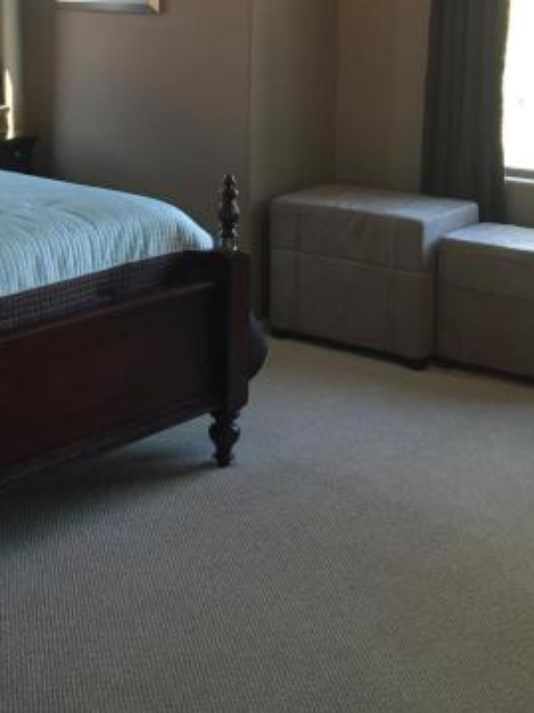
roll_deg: +0.1
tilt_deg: -8.5
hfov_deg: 23.4
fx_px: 1276
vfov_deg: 30.7
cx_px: 129
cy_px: 175
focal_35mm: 62
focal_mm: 4.15
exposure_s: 1/30
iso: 40
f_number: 2.2
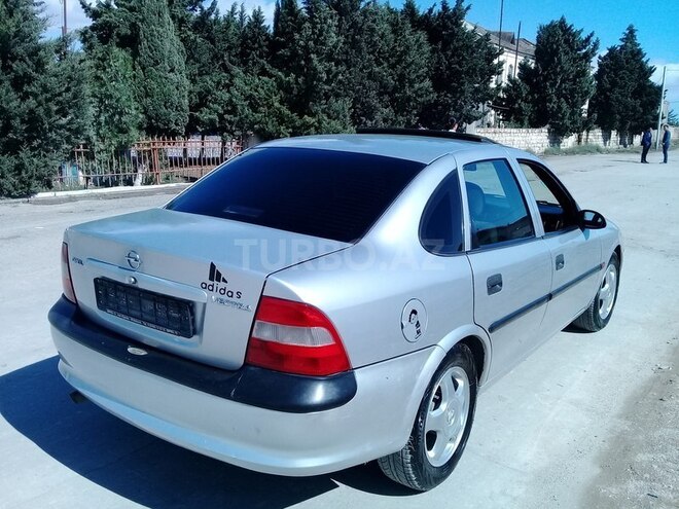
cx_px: 340
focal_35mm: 31
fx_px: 608
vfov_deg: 45.4
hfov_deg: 58.4
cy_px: 254
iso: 64
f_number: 2.2
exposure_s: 1/1414
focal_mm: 3.3
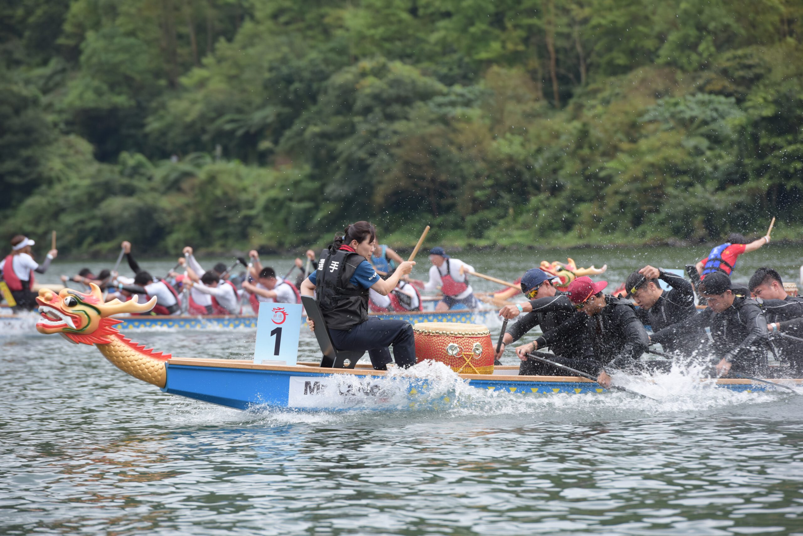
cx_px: 402
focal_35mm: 200
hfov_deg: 10.3
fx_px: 4463
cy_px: 268
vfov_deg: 6.9
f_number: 5.6
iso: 320
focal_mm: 200
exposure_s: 1/400
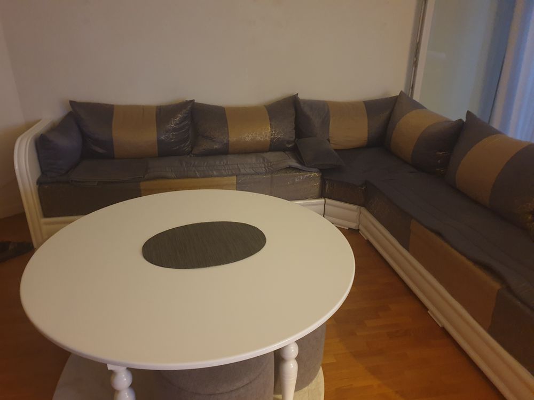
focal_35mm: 26
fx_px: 401
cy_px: 200
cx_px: 267
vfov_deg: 53.1
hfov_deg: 67.3
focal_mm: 4.3
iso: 400
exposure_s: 1/10
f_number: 1.5
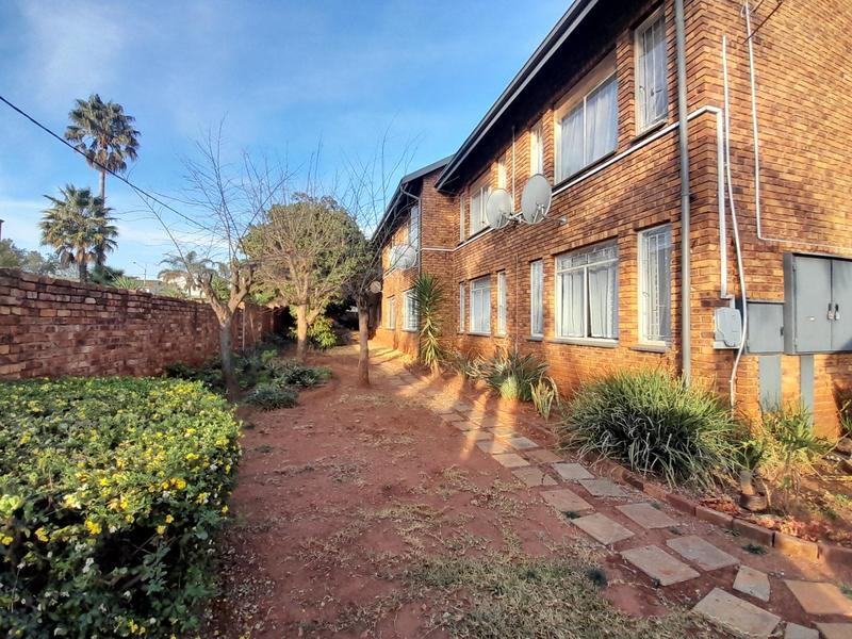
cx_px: 426
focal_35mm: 13
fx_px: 320
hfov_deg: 106.2
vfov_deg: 89.9
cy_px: 320
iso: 40
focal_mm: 1.13
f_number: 2.2
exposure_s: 1/329
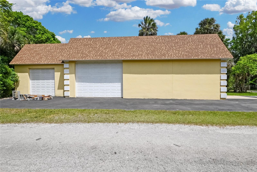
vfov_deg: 77.3
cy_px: 86
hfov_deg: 100.4
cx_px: 128
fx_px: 107
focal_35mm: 15
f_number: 18
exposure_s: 1/1000
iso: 1000
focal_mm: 10
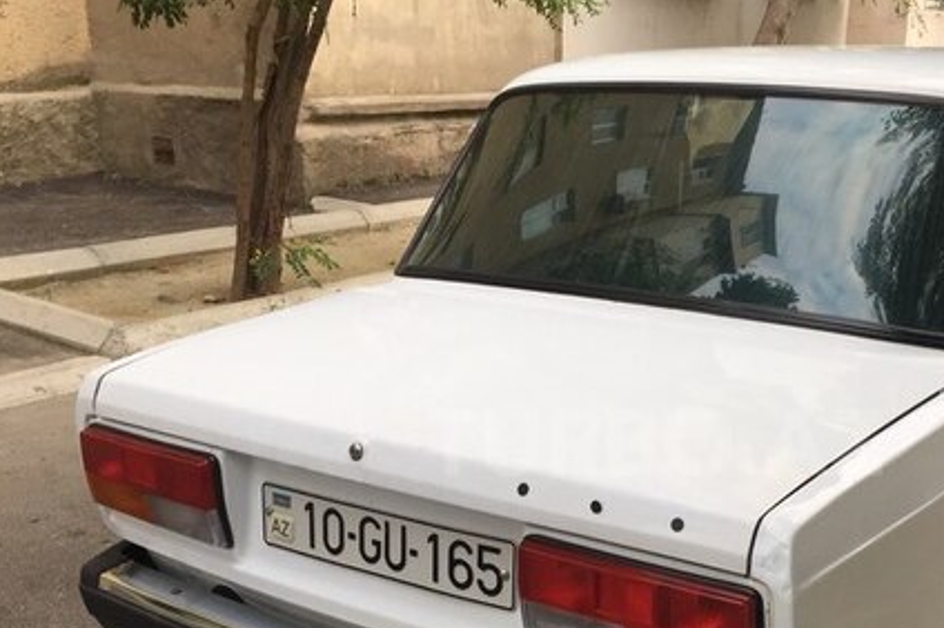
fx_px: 1231
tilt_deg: -18.0
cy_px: 442
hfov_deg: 41.2
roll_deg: -2.5
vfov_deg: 28.3
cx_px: 655
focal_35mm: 47
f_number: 2.2
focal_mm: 4.15
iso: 50
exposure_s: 1/100
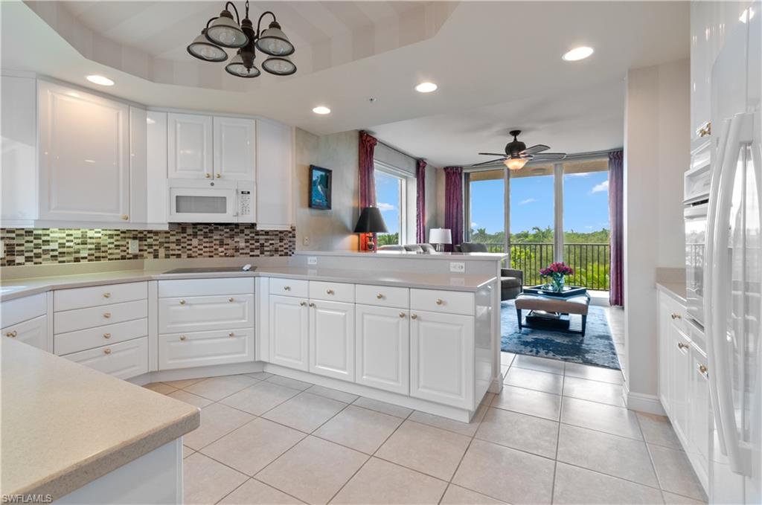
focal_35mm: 15
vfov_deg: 77.1
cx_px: 381
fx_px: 317
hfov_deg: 100.5
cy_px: 252
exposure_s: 1/13
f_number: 8
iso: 200
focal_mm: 10
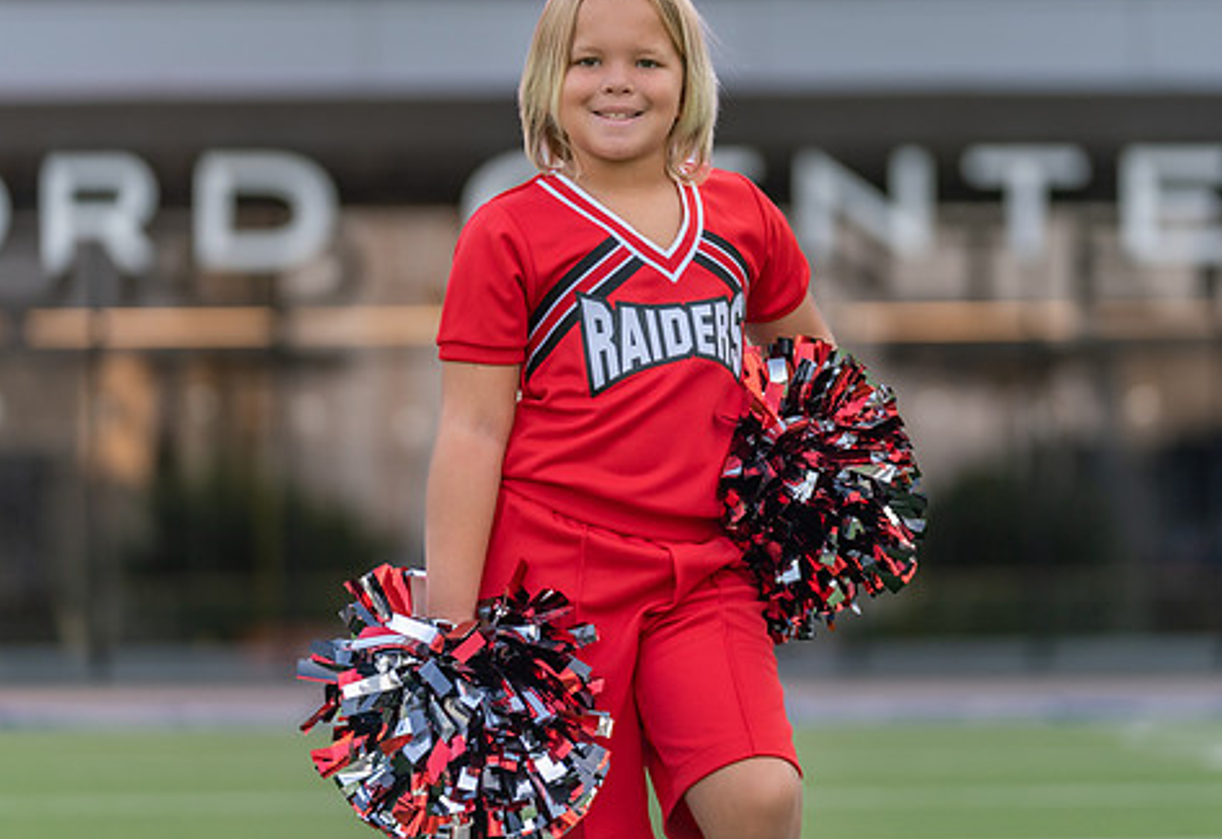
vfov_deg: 7.5
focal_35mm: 186
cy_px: 316
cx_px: 664
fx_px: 6373
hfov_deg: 11.0
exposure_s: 1/400
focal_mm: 143
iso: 320
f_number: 2.8
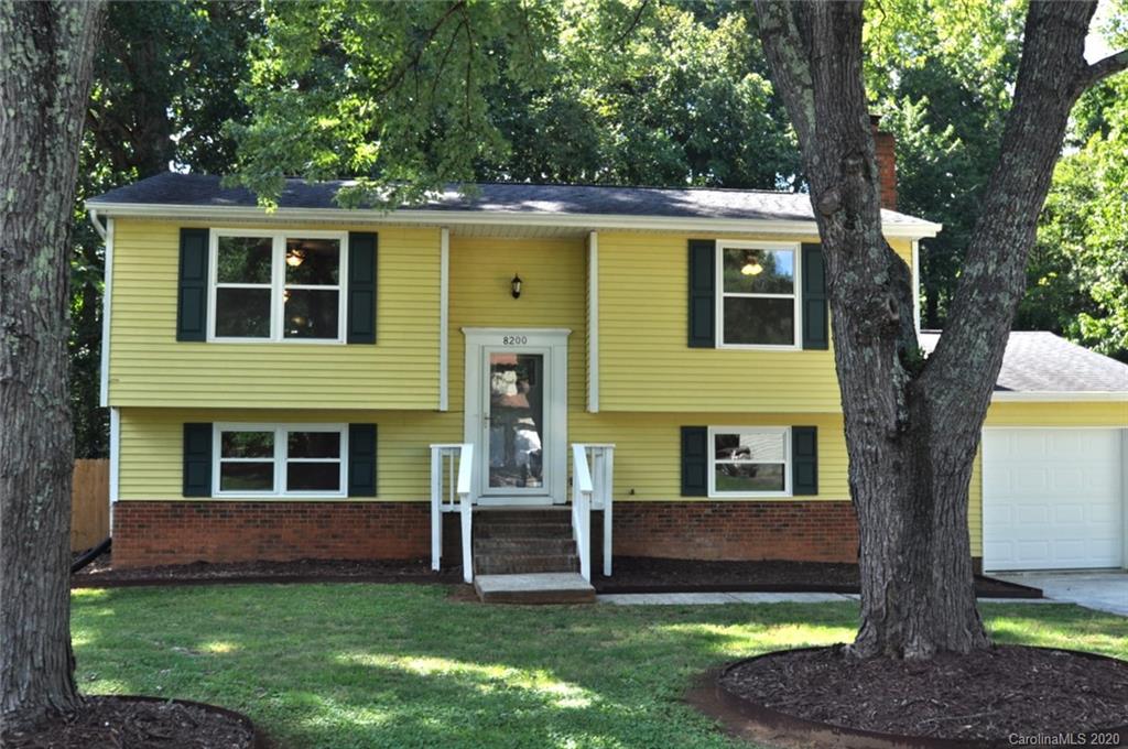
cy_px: 374
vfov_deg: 36.8
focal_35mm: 36
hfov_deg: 53.2
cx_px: 564
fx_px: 1127
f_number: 6.3
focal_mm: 24
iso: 200
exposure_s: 1/160
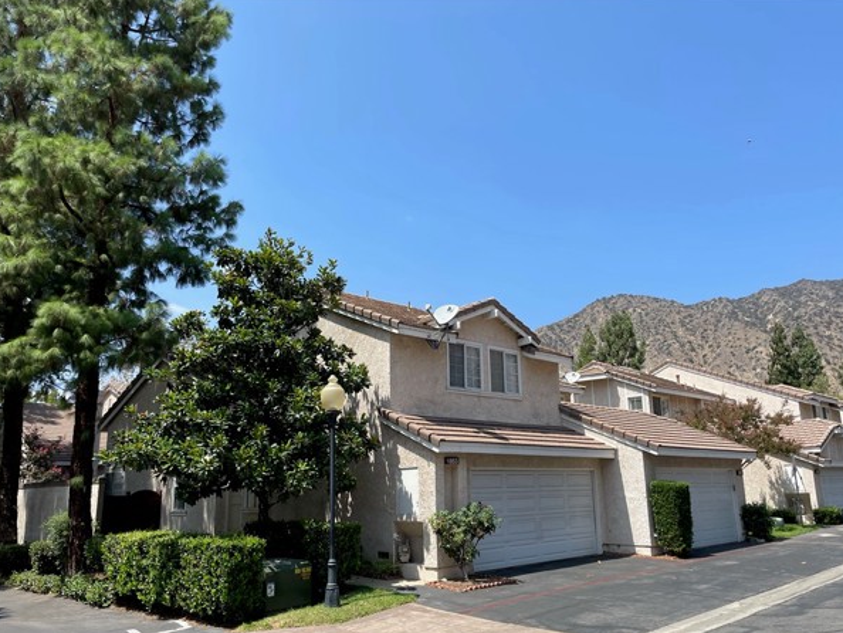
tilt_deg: +13.7
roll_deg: +1.5
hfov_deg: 63.4
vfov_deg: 49.8
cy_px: 335
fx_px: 682
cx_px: 450
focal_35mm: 28
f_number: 1.6
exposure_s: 1/2451
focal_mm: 4.2
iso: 32
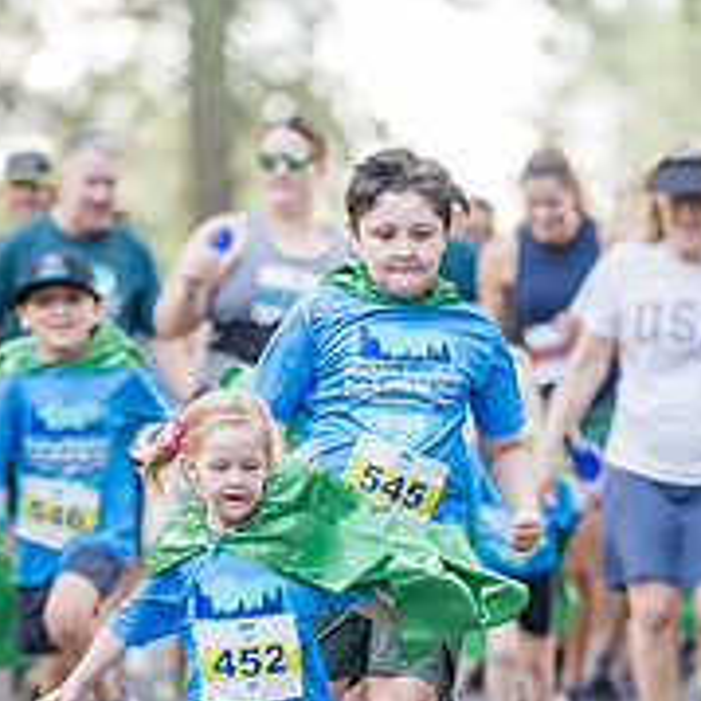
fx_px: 12624
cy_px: 625
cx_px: 290
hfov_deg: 3.2
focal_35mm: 551
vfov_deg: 3.2
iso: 1250
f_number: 2.8
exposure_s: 1/640
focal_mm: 200
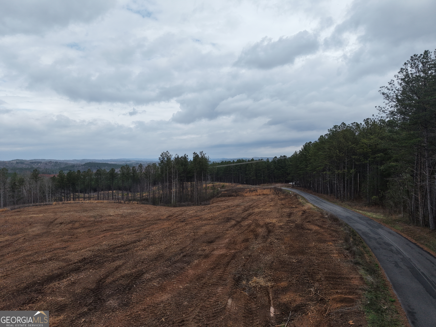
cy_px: 164
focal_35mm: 24
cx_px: 218
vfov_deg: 56.8
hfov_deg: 71.6
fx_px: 302
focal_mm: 8.67
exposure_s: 1/5000
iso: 230
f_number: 1.8
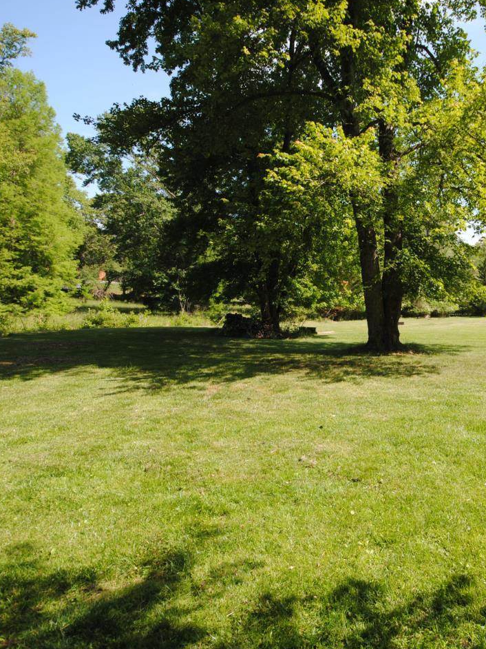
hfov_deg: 56.3
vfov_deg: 73.9
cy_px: 327
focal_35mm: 23
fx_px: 431
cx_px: 357
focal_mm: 10
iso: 100
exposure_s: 1/160
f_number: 6.3
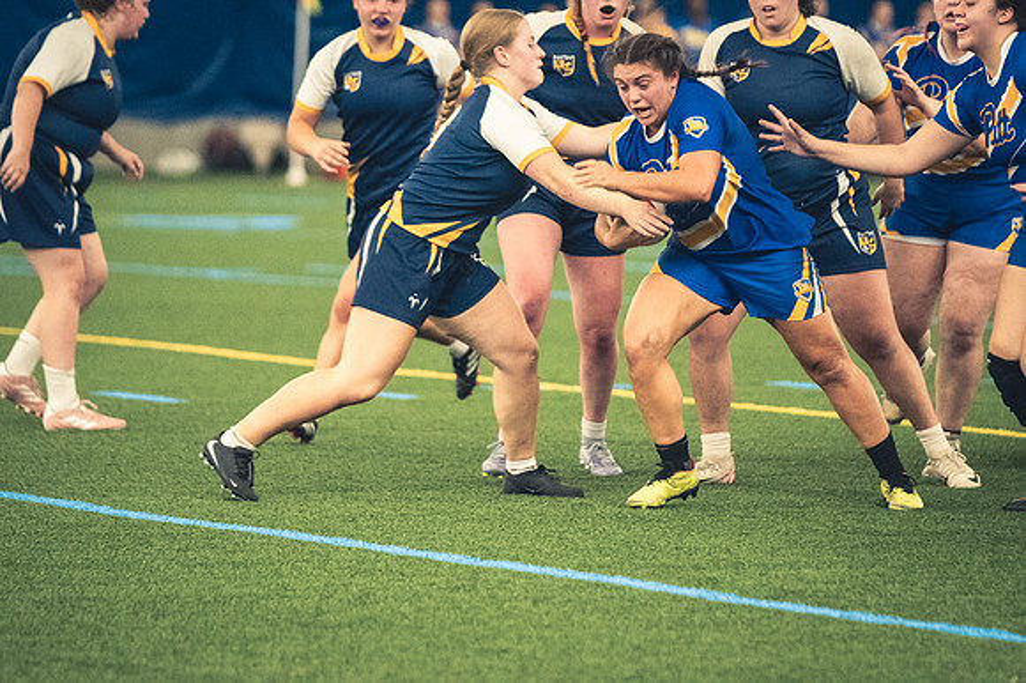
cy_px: 342
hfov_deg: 6.9
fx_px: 8545
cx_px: 513
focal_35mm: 300
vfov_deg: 4.6
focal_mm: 200
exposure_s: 1/500
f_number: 2.8
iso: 12800
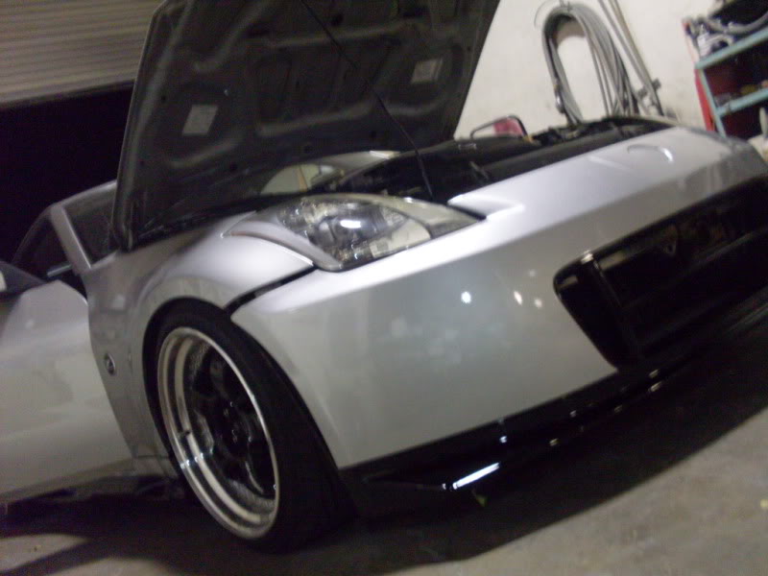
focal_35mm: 38
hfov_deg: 49.0
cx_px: 384
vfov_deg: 37.7
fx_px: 843
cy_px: 288
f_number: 2.8
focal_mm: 6.3
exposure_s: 1/15
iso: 200
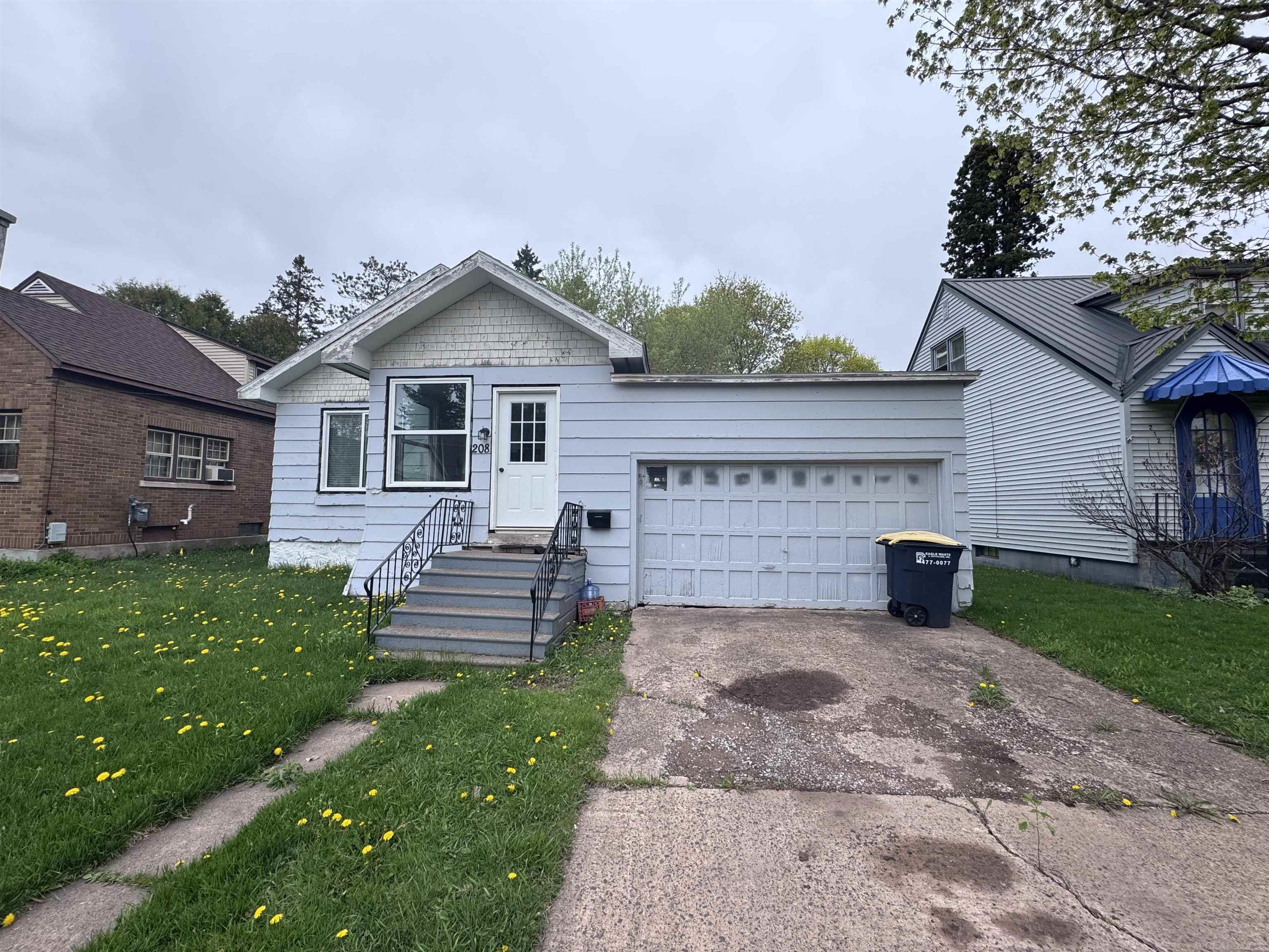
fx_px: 513
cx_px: 634
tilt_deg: +2.7
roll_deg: -0.4
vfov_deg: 85.7
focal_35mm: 14
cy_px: 476
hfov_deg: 102.1
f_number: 2.2
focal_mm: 2.22
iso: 40
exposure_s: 1/980
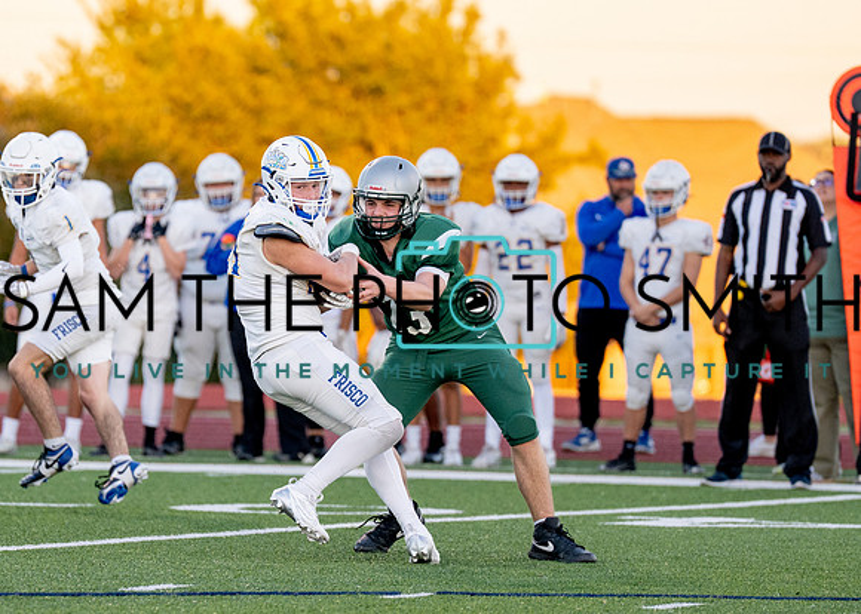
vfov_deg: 3.4
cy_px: 308
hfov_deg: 4.8
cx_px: 324
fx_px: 10320
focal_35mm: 422
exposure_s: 1/1250
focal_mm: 200
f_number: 2.8
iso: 500
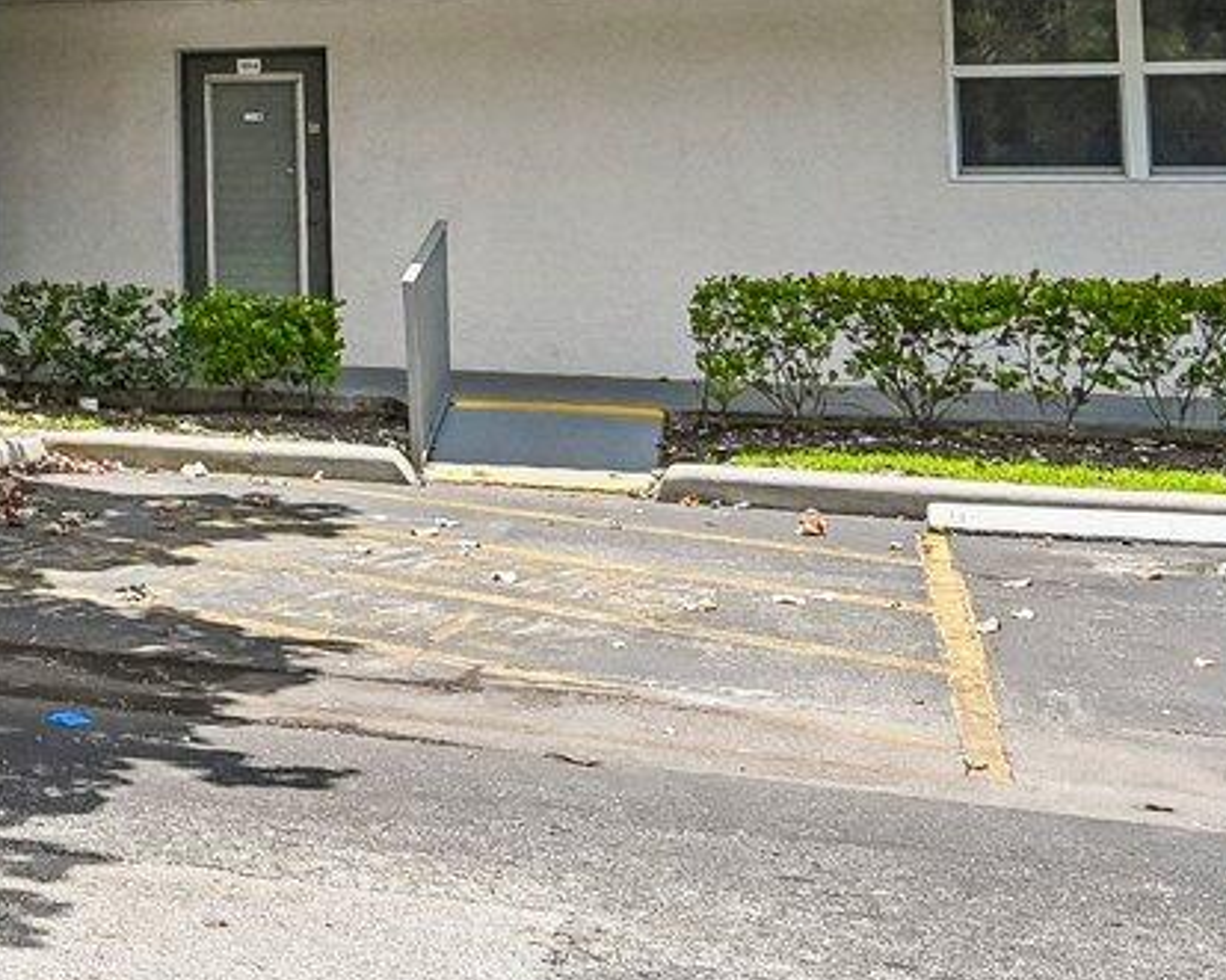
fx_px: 2358
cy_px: 16
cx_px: -580
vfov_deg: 22.6
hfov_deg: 23.6
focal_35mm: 65
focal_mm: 14
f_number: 8
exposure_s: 1/1600
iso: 1000
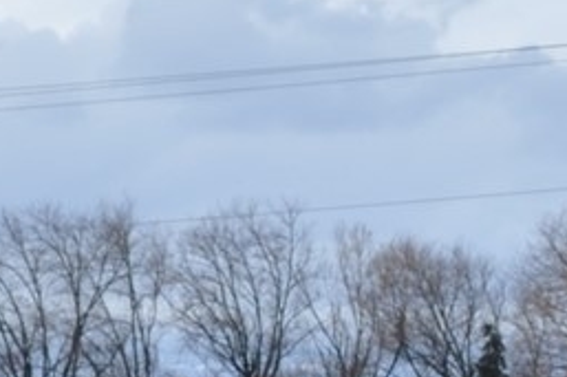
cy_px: 1161
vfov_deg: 2.5
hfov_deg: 3.8
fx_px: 8583
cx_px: 977
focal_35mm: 545
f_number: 9
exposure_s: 1/320
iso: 200
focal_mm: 55
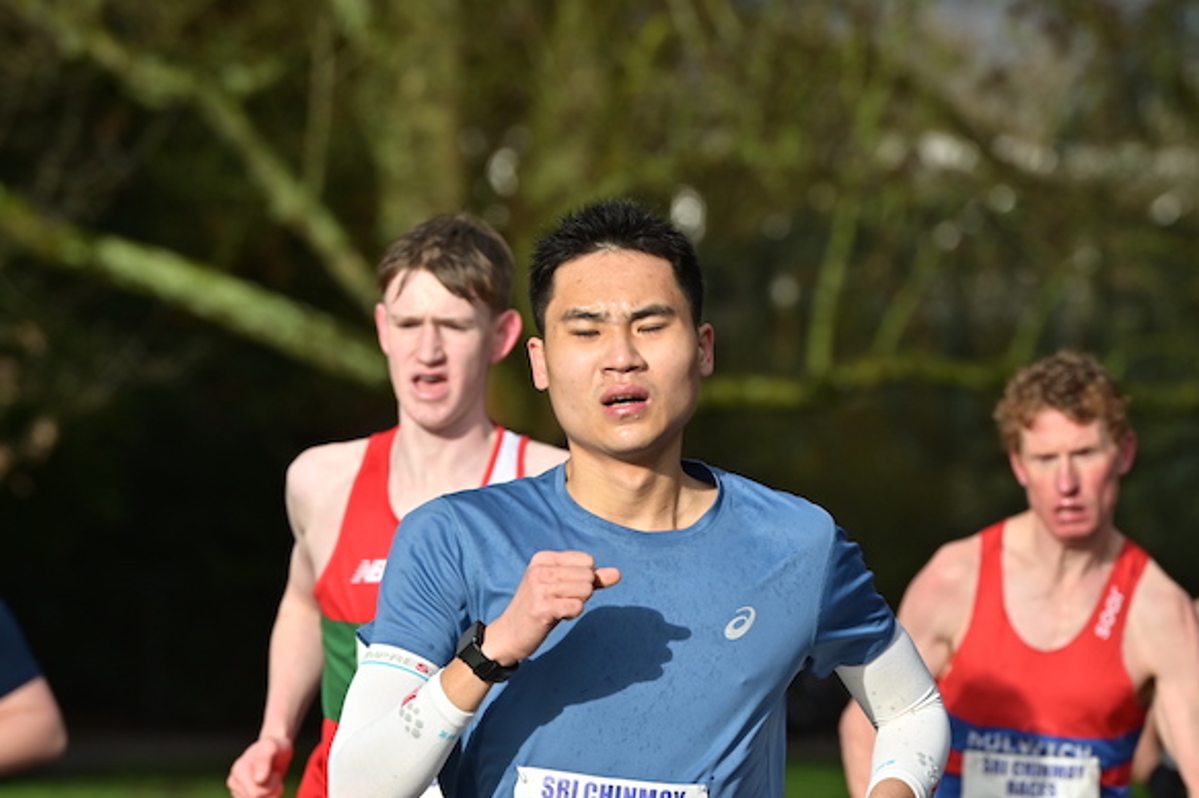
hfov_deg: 6.0
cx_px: 656
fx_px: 11417
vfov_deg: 4.0
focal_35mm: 343
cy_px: 551
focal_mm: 200
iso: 160
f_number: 5.6
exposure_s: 1/640
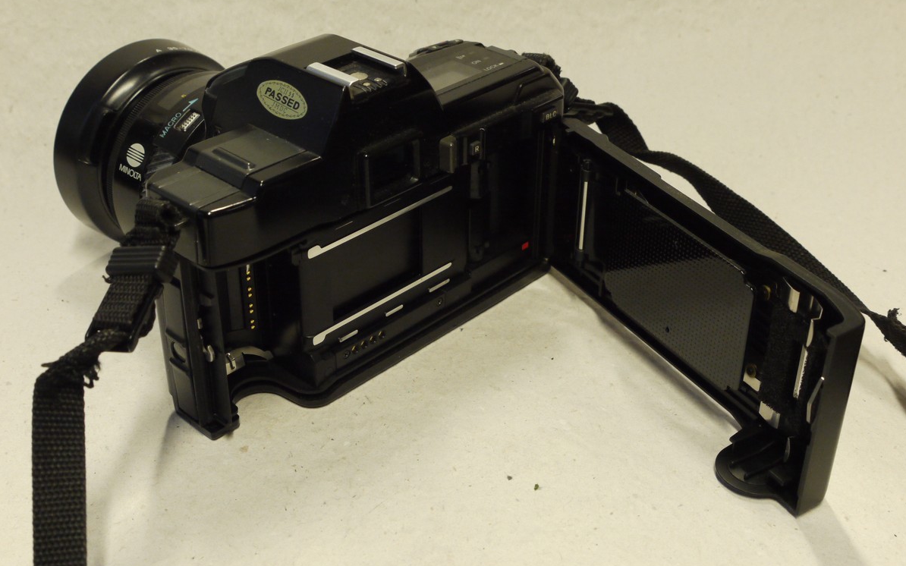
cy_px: 272
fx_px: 1210
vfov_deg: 26.3
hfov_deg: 41.1
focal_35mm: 49
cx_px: 454
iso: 800
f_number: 7.1
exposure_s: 1/30
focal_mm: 23
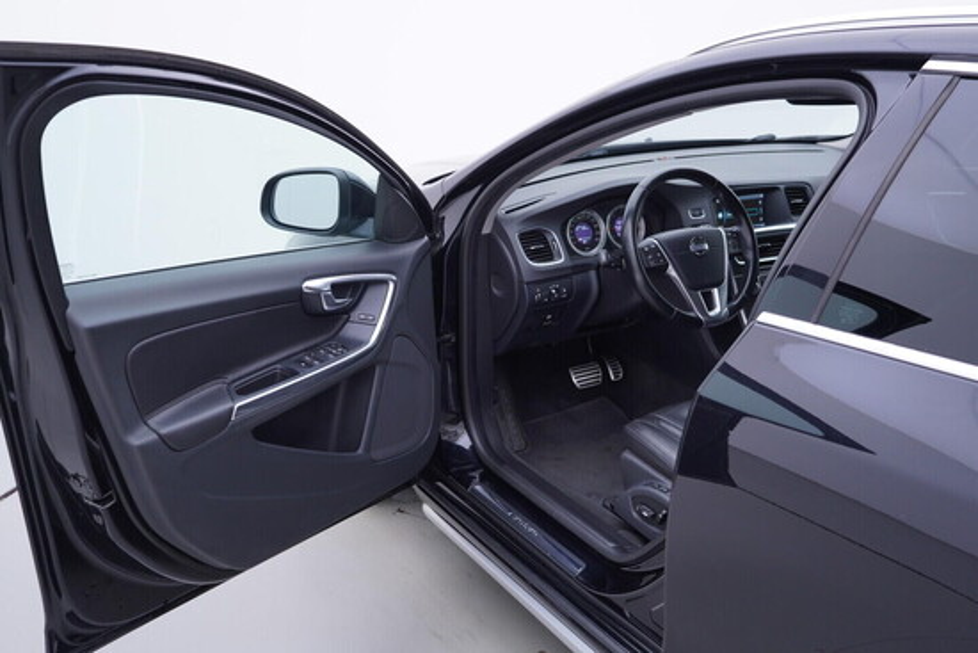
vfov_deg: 36.9
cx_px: 489
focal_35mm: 36
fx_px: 978
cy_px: 326
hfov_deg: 53.1
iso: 125
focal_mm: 24
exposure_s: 1/50
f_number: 3.2
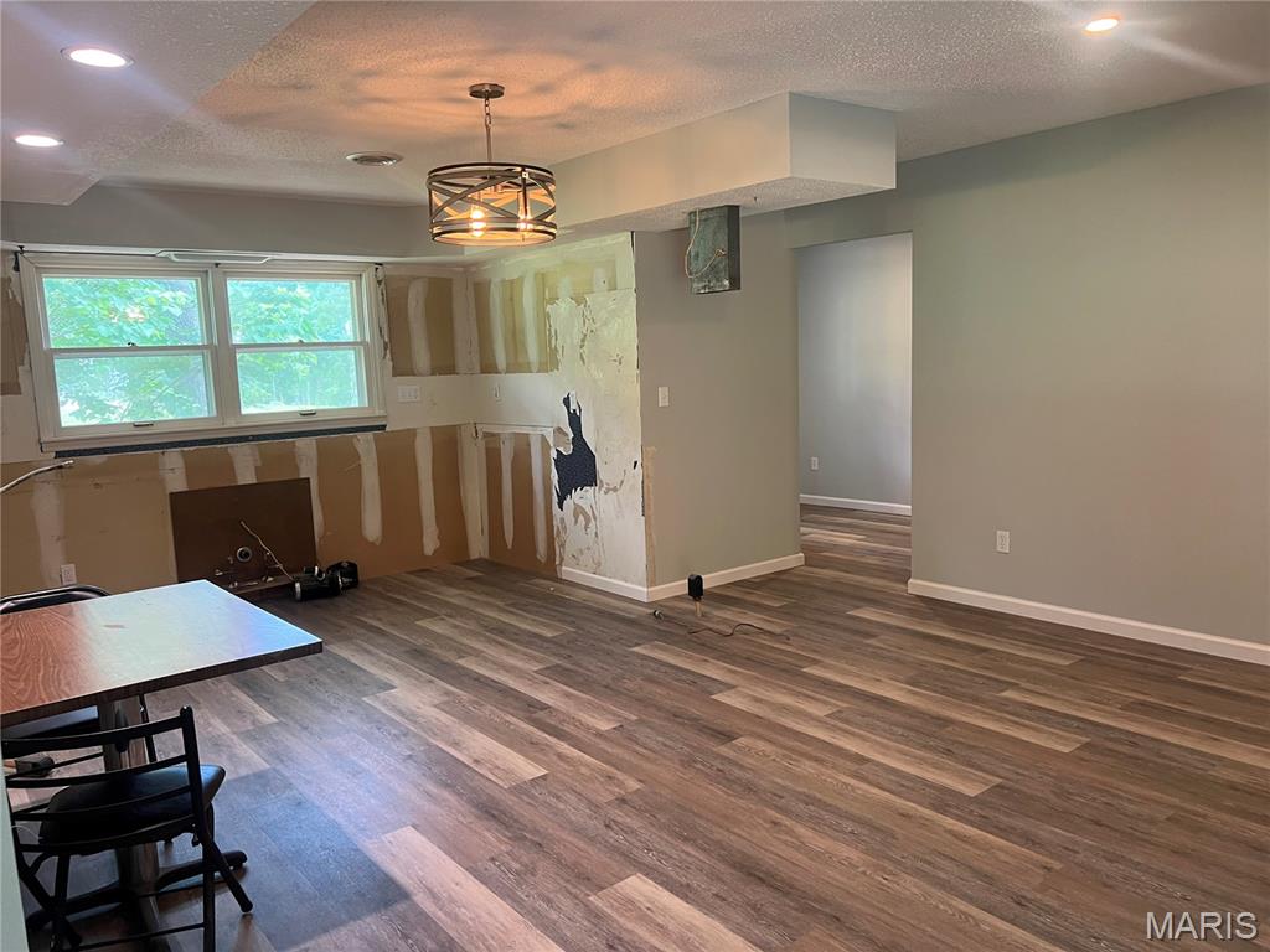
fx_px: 954
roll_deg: +1.3
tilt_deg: -9.0
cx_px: 635
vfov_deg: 53.1
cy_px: 476
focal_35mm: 26
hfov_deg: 67.3
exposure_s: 1/60
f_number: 1.5
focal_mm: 5.7
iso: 100
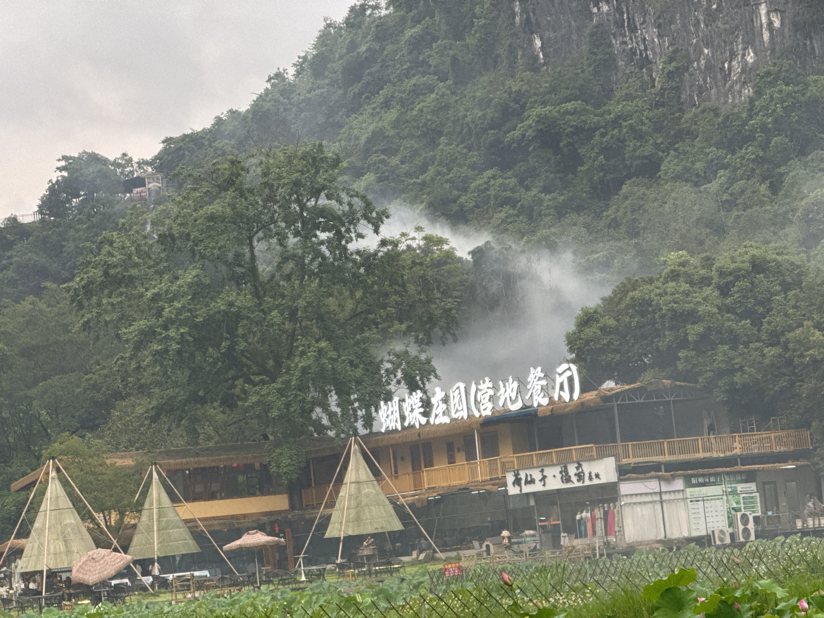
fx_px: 2856
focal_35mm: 120
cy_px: 309
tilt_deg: +7.6
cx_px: 412
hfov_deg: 16.4
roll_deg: +5.9
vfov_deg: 12.3
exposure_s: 1/99
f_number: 2.8
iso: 125
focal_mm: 15.66
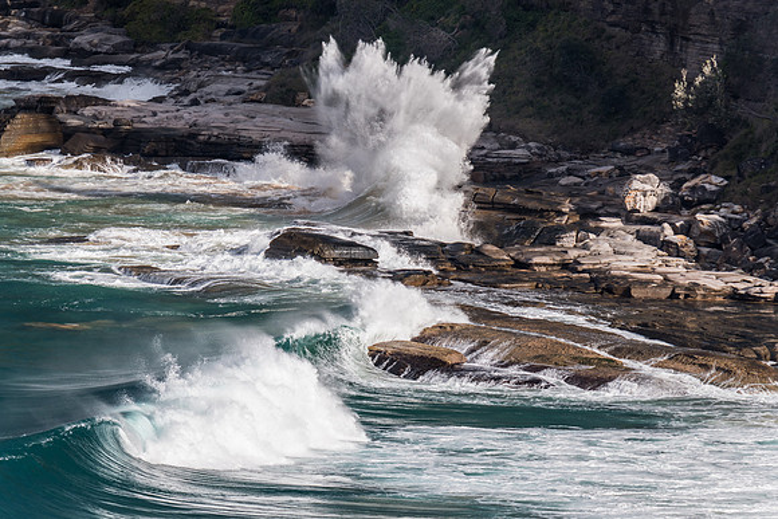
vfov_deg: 2.3
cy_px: 260
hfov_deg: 3.4
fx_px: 12969
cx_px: 389
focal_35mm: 600
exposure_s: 1/640
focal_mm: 600
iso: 100
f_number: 8
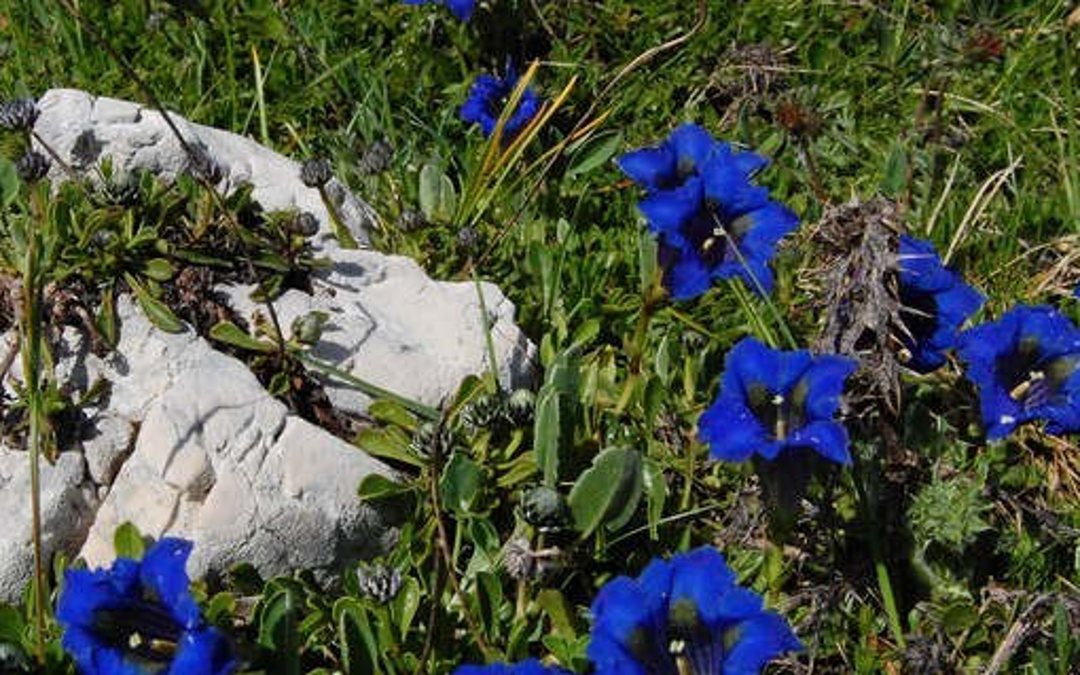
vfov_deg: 24.0
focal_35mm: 54
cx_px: 360
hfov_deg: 37.1
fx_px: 1590
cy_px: 330
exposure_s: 1/1250
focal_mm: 20
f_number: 18
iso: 1600
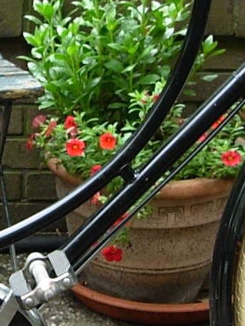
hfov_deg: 8.0
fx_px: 1736
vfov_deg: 10.7
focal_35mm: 184
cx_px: -30
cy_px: 131
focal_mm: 7.8
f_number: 2.8
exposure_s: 1/25.3
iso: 79
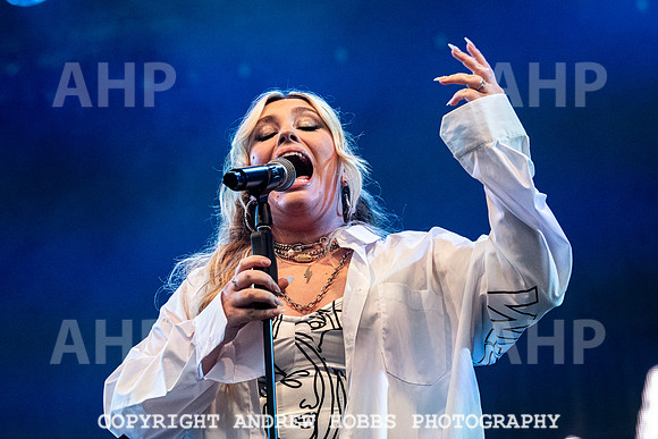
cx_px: 329
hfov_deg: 14.3
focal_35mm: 143
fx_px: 2618
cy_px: 181
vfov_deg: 9.6
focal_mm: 122
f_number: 4.5
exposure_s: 1/2500
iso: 4000
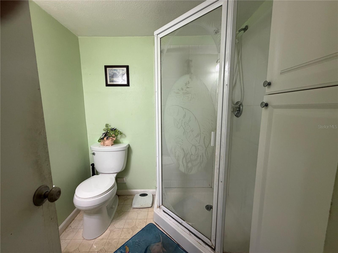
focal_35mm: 14
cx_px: 169
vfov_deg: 85.7
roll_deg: +0.7
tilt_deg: -7.0
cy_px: 126
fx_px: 137
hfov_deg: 102.1
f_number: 2.2
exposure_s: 1/120
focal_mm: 2.22
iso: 320
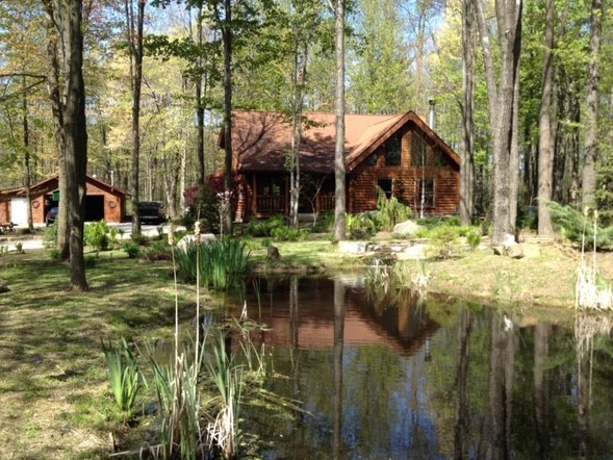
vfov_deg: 37.7
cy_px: 237
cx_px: 288
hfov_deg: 48.9
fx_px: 673
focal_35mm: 38
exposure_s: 1/506
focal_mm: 4.28
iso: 64
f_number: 2.4
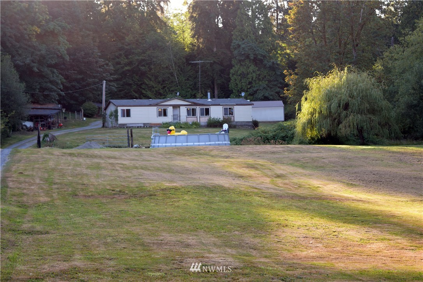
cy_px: 141
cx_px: 212
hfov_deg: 27.0
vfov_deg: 18.2
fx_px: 881
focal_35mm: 75
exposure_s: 1/125
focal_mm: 50
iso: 250
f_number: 5.6
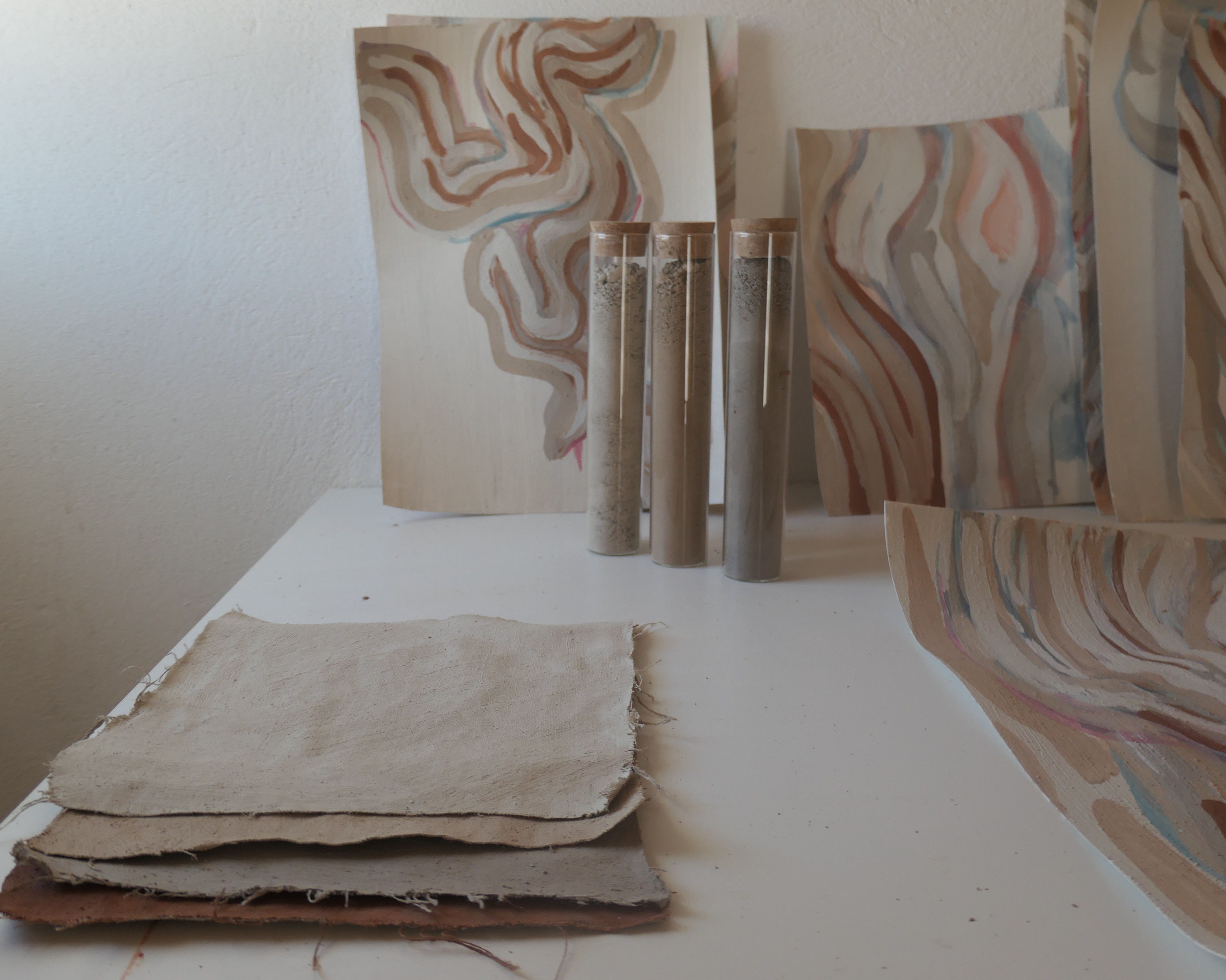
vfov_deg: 50.0
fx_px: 1052
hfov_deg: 60.4
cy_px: 490
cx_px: 594
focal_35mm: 29
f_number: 3.3
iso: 200
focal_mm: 9.1
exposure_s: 1/80
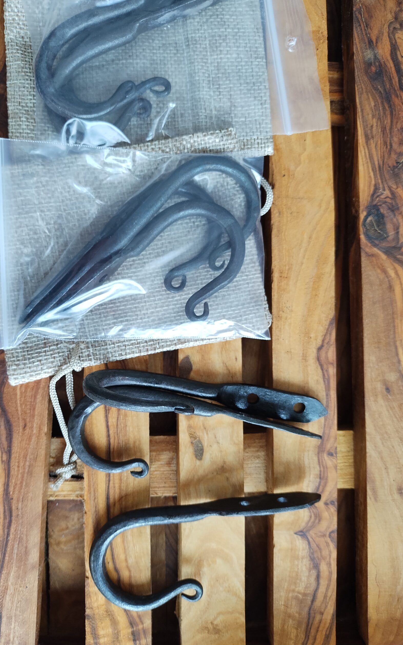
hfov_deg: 45.8
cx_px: 168
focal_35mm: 27
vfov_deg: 68.4
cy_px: 319
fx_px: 475
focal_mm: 4.71
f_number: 1.7
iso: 115
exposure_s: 1/40
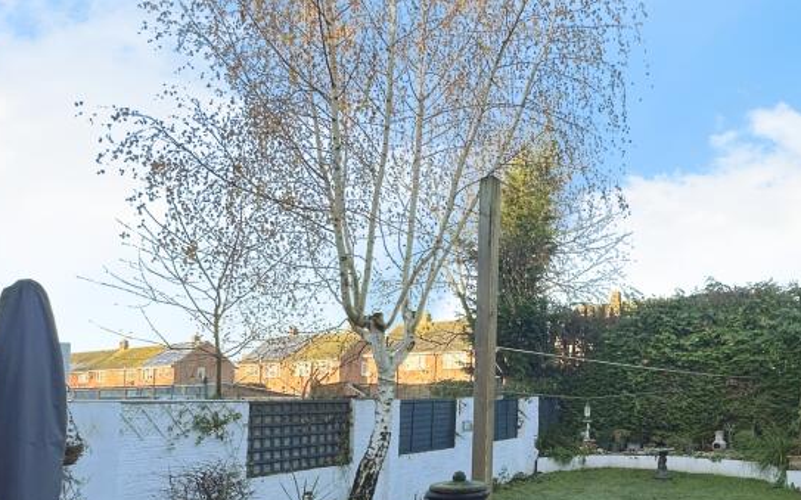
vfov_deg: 41.9
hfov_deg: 65.0
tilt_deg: +0.6
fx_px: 611
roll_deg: +1.1
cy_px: 423
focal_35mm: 28
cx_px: 525
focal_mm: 2.22
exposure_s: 1/375
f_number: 2.2
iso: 40
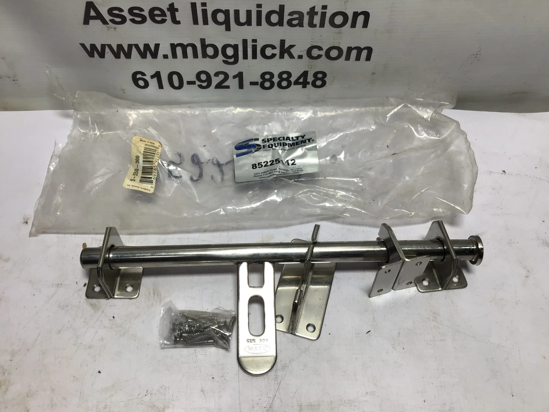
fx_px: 492
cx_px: 274
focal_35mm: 31
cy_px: 206
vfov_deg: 45.4
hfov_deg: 58.4
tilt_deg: -55.5
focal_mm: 3.3
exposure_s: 1/128
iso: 25
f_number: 2.4
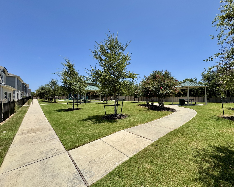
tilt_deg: +0.3
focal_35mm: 15
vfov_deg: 84.0
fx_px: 104
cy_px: 96
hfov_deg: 96.5
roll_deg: -0.1
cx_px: 128
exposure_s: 1/2146
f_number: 2.2
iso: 50
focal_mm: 2.22
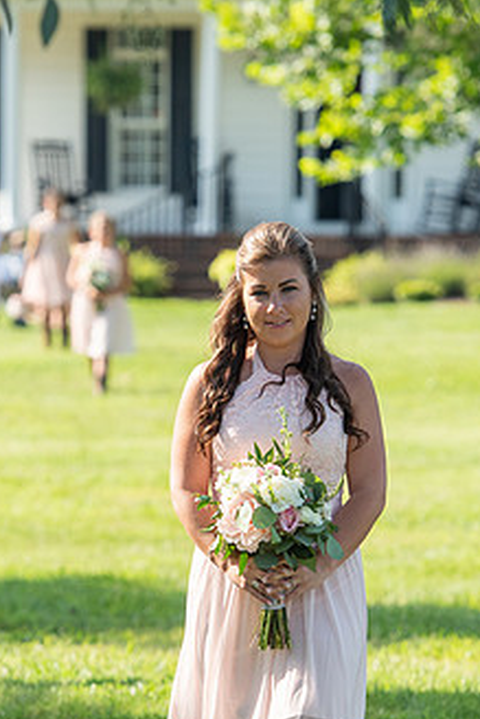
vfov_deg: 5.7
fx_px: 7192
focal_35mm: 360
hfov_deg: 3.8
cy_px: 570
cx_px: 278
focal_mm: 145
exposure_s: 1/1000
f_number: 4
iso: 320
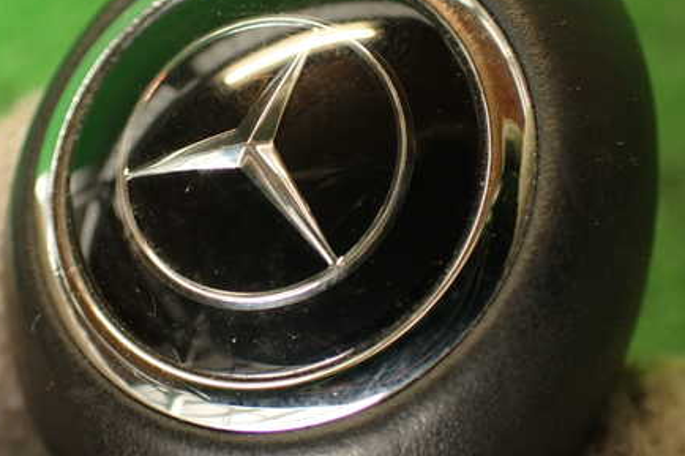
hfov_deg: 42.4
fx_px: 875
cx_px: 254
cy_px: 180
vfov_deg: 29.1
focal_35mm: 46
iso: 200
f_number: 2.4
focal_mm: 5.79
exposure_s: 1/40
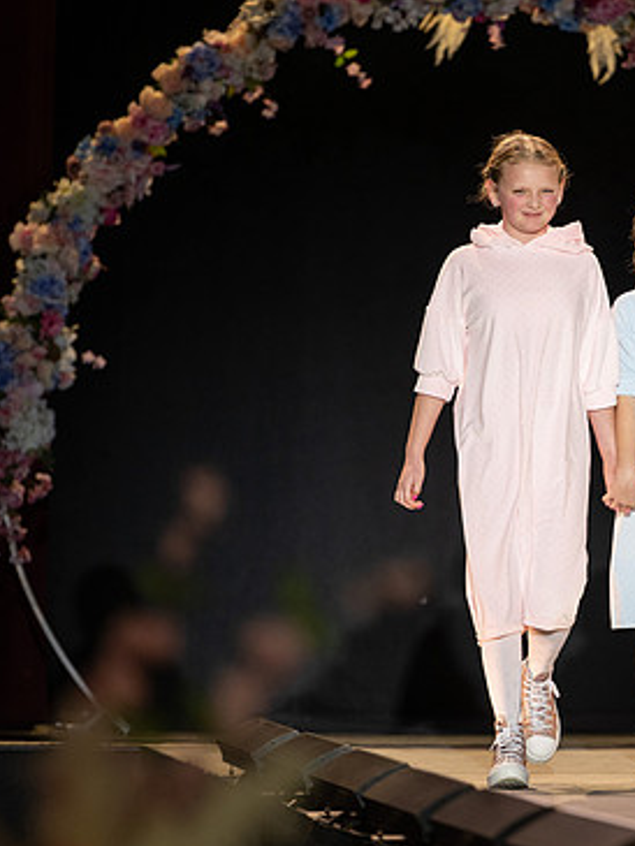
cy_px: 414
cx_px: 654
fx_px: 7896
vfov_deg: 6.1
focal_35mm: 323
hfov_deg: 4.6
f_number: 2.8
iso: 640
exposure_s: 1/640
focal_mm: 190
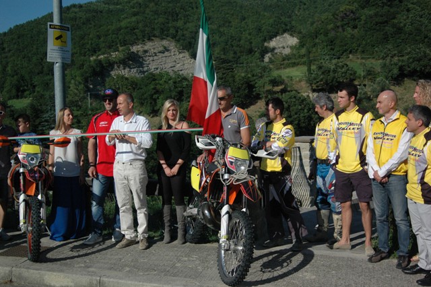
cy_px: 144
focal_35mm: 42
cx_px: 216
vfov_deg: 31.9
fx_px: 503
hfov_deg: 46.4
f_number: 3.3
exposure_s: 1/8000
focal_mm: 28
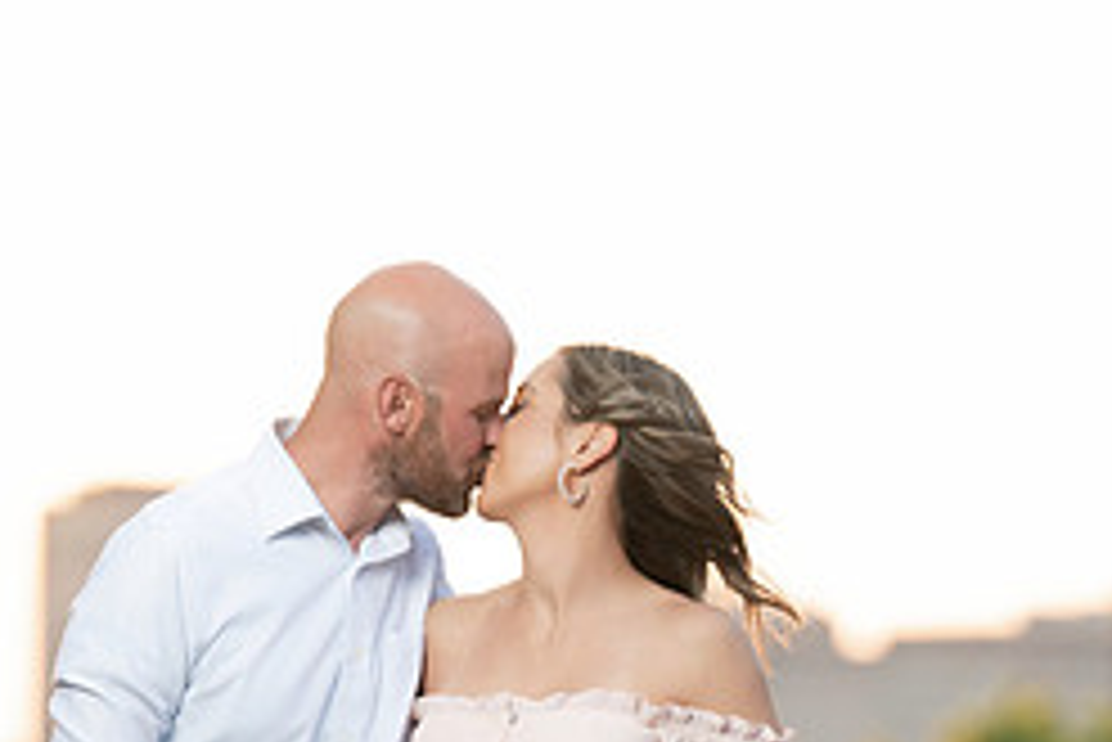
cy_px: 976
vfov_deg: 3.8
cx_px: 455
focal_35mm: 364
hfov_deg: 5.7
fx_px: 11250
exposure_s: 1/200
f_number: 3.5
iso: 500
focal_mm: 200
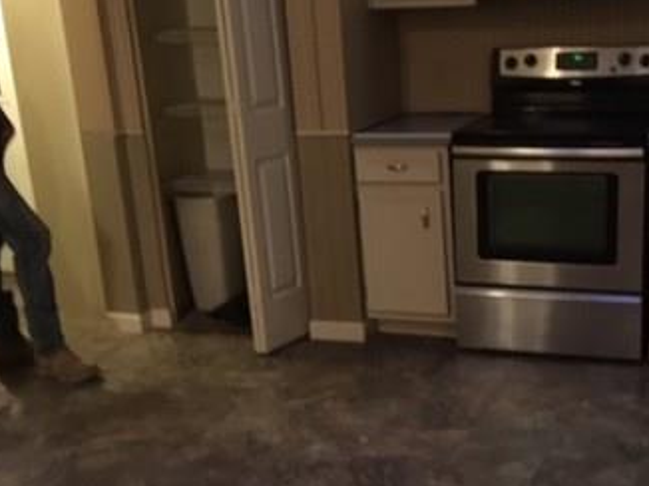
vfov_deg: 25.5
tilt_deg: -18.4
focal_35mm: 57
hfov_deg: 33.7
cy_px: 335
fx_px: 1068
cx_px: 400
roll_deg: +4.4
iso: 500
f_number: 2.2
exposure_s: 1/15
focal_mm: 4.15
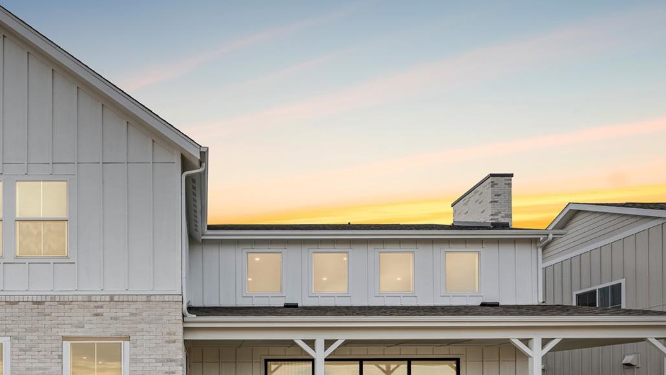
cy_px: 264
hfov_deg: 69.3
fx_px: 459
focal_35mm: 26
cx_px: 207
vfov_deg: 43.5
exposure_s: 1/40
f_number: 10
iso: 400
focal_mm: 16
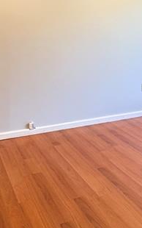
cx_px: 117
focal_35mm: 49
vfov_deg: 37.5
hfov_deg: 25.8
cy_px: 11
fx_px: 303
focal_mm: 2.22
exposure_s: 1/104
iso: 200
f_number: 2.2
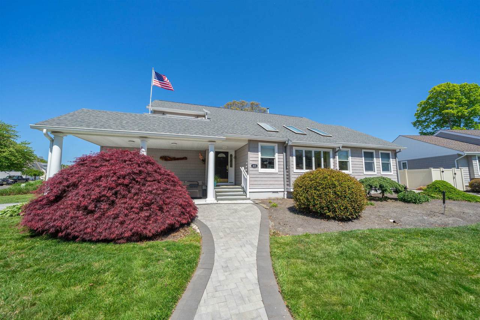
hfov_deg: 108.3
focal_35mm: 13
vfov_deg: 85.4
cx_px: 240
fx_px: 173
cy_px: 160
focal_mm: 13
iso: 100
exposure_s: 1/320
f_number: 8
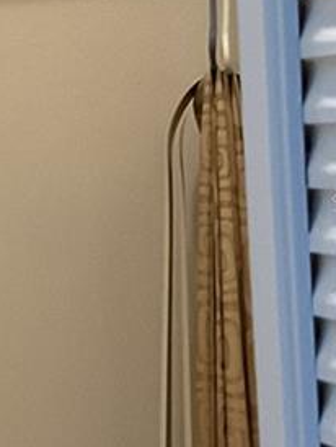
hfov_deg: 10.9
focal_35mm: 127
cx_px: -287
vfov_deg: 15.5
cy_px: 202
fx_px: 1641
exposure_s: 1/60
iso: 100
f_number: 1.8
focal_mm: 3
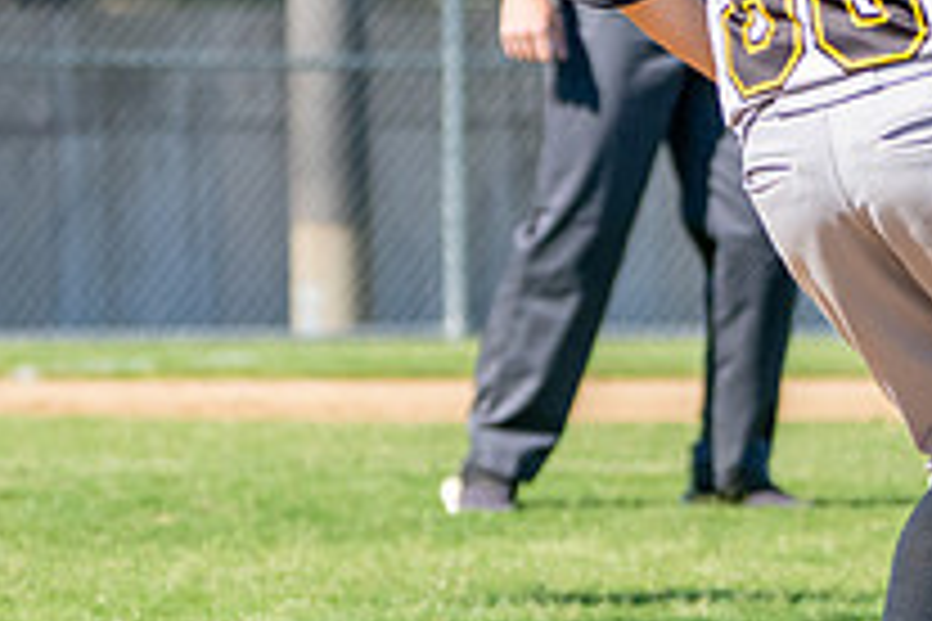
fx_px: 14730
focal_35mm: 569
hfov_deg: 3.6
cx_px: 883
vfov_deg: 2.4
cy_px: 207
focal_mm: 137
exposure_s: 1/4000
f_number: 5
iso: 1000
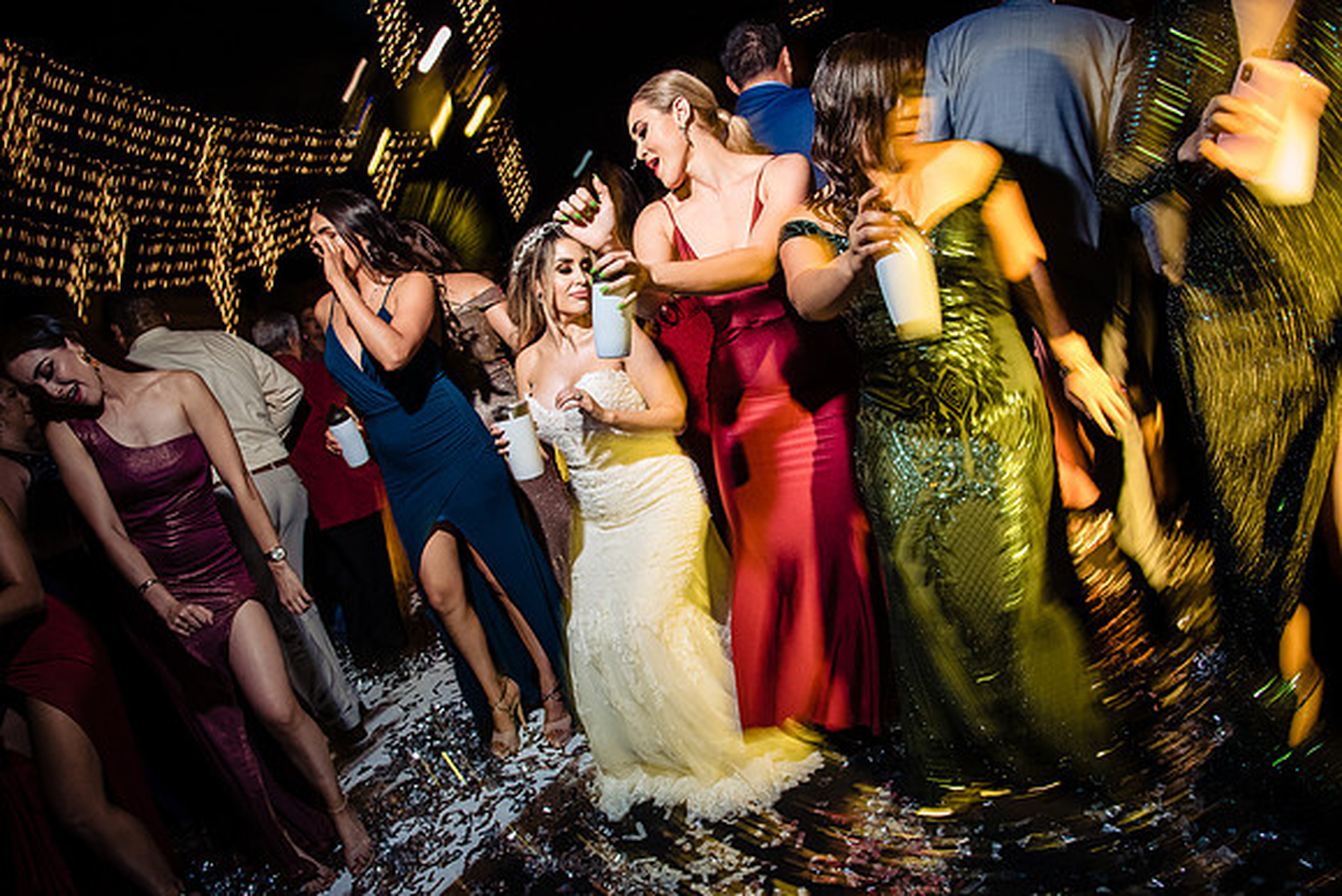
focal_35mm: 24
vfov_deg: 53.2
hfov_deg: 73.7
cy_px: 448
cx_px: 671
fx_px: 895
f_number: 7.1
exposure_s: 1/40
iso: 2000
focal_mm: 24
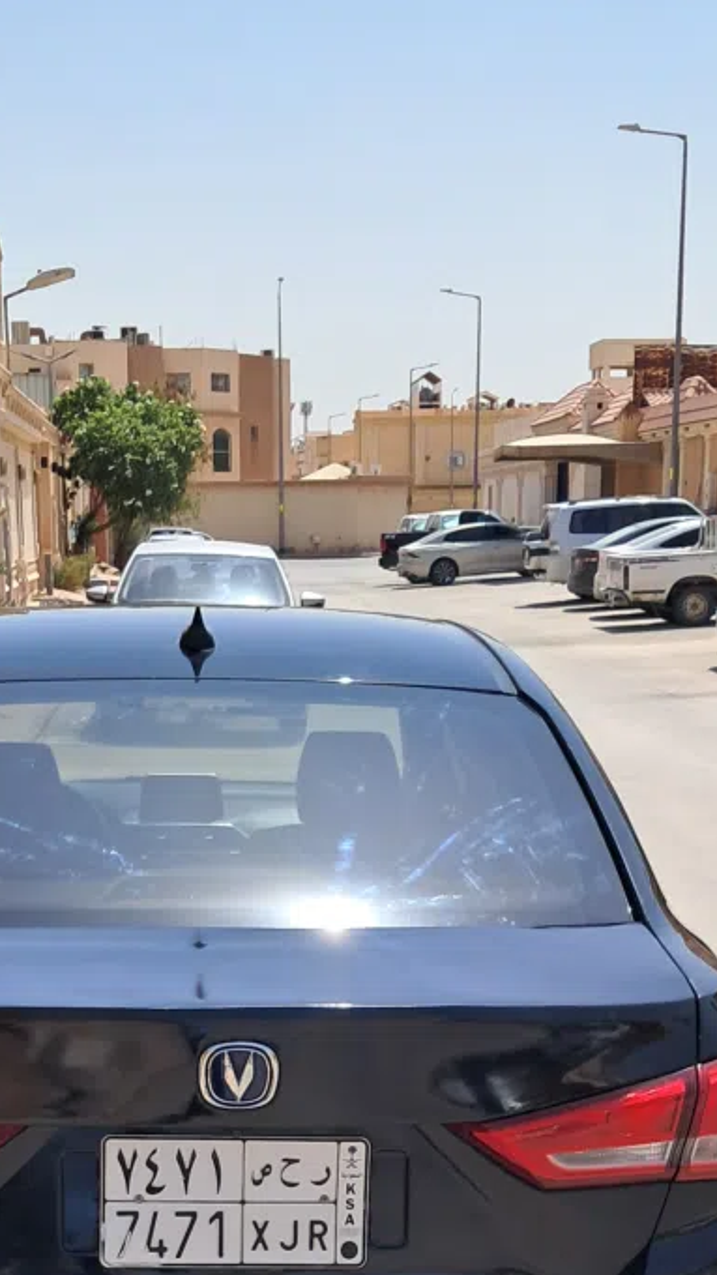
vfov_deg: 33.3
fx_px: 1994
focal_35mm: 59
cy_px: 1180
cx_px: 185
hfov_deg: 20.2
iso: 50
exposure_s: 1/767
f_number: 1.8
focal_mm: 4
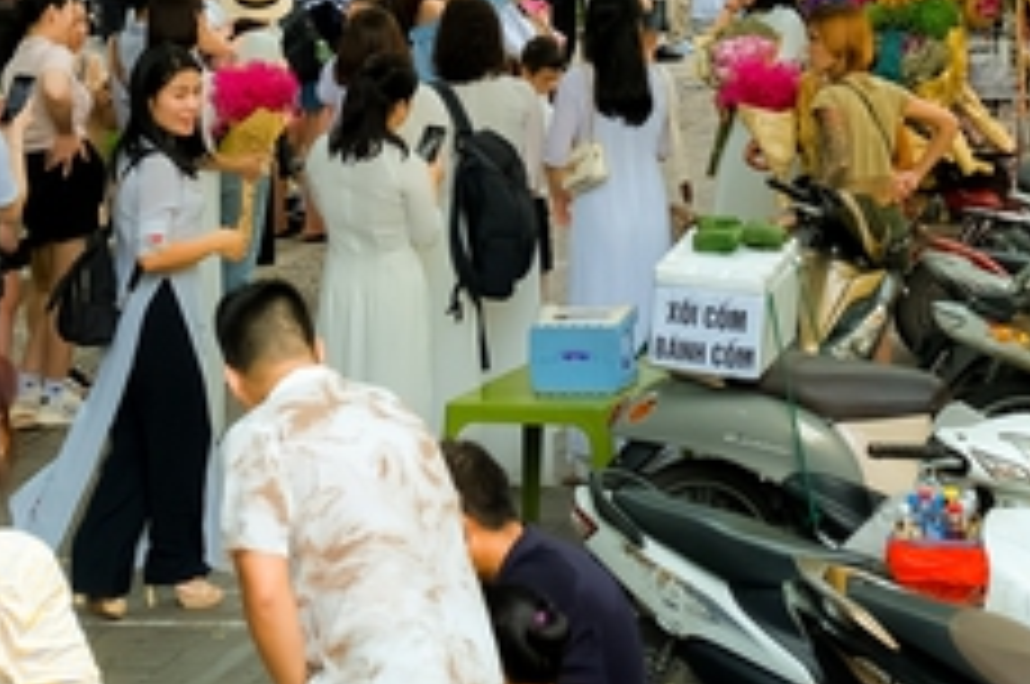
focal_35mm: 127
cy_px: -288
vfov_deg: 10.5
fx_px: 3628
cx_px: 747
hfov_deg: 16.1
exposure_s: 1/125
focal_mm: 29.3
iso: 400
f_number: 5.6
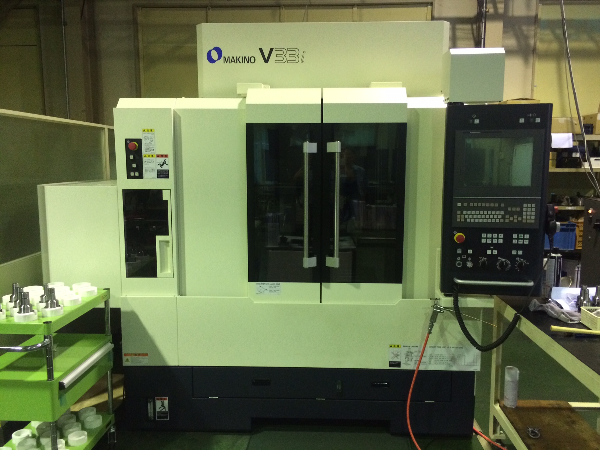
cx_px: 300
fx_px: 503
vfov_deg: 48.2
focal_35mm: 29
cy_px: 225
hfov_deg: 61.7
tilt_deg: -5.8
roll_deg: +0.5
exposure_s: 1/24
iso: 320
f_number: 2.2
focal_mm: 4.15
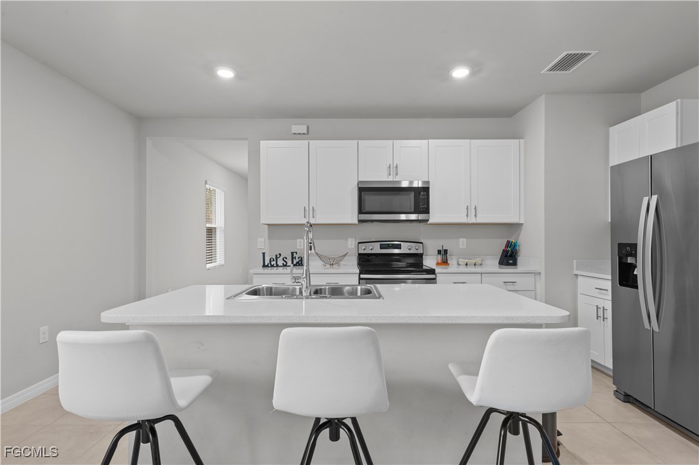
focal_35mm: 18
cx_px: 350
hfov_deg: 90.0
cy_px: 232
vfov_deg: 67.3
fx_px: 349
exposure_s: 1/2
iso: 320
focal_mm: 18
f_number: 10
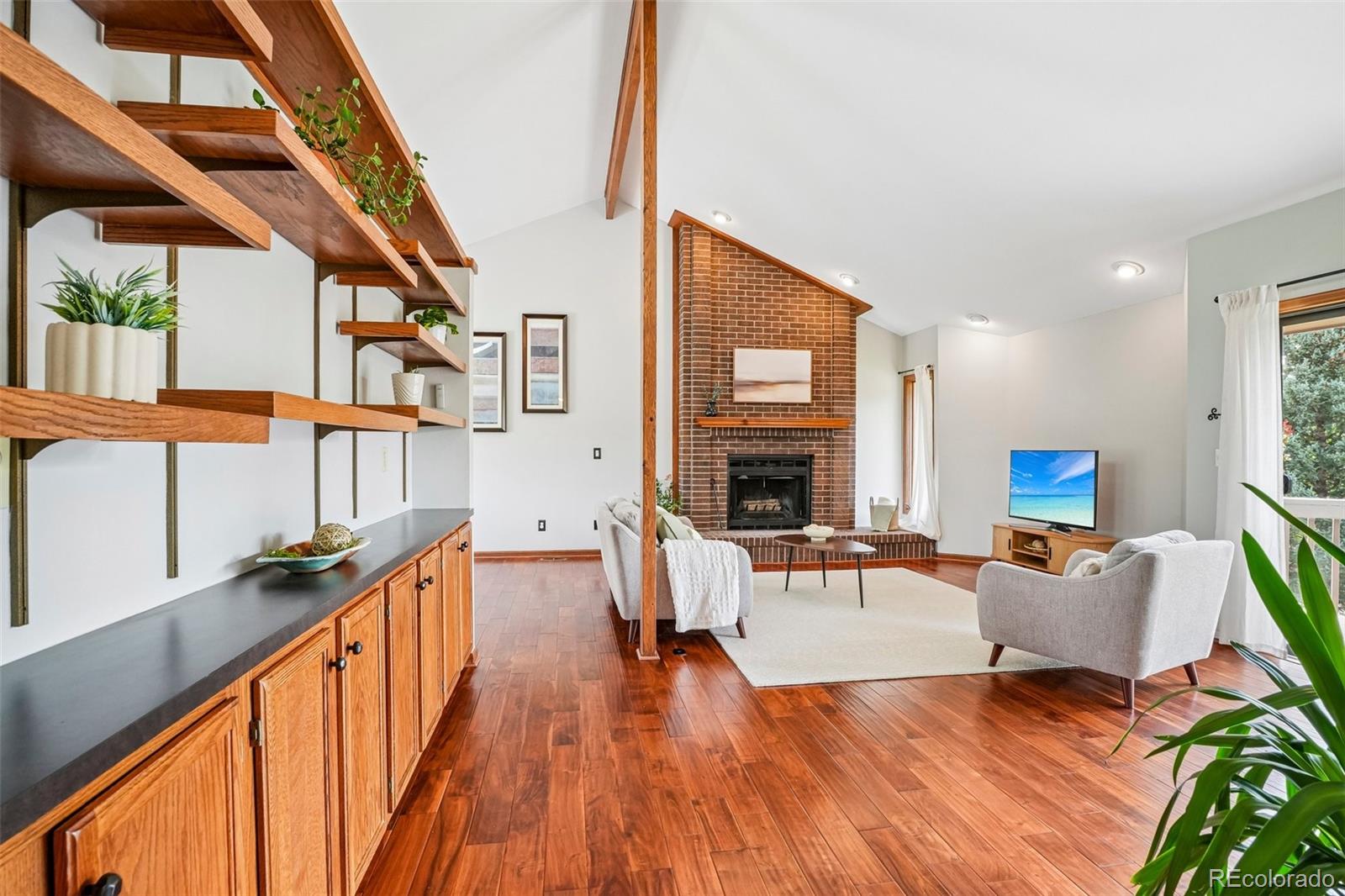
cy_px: 448
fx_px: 616
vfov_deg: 72.0
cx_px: 672
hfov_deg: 95.0
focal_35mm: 16
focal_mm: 11
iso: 500
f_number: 8
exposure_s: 1/20
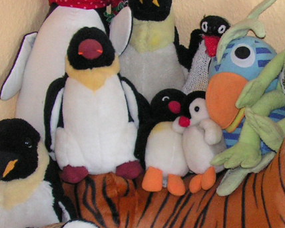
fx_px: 886
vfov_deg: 14.6
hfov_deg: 18.0
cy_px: 174
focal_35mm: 105
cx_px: 245
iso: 200
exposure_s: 1/40
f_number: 3.2
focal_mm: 6
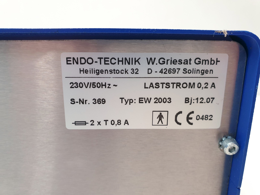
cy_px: 98
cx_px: 130
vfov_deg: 53.1
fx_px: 195
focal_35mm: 26
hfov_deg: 67.3
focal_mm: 4.3
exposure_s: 1/50
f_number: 2.4
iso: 200
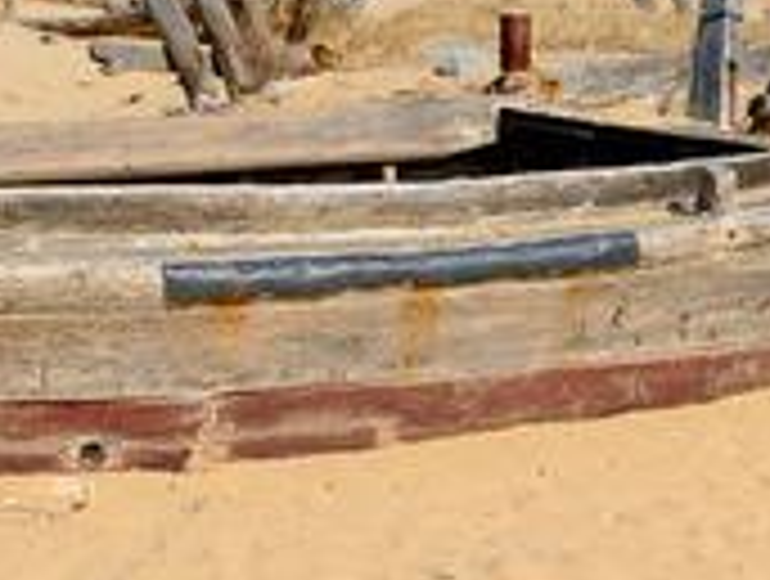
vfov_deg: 12.1
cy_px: 31
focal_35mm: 122
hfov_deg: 16.1
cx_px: 275
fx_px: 2719
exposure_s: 1/5000
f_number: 2.8
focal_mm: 34
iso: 200
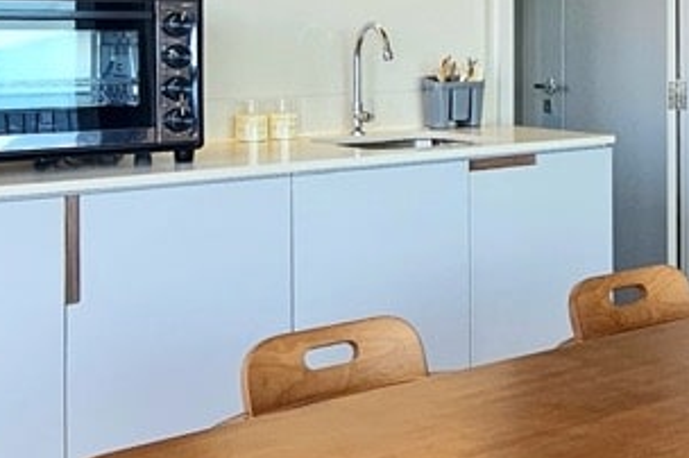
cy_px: 27
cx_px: 657
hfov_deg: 32.8
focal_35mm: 57
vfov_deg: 23.0
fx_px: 1090
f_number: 2.2
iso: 50
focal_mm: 2.2
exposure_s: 1/128
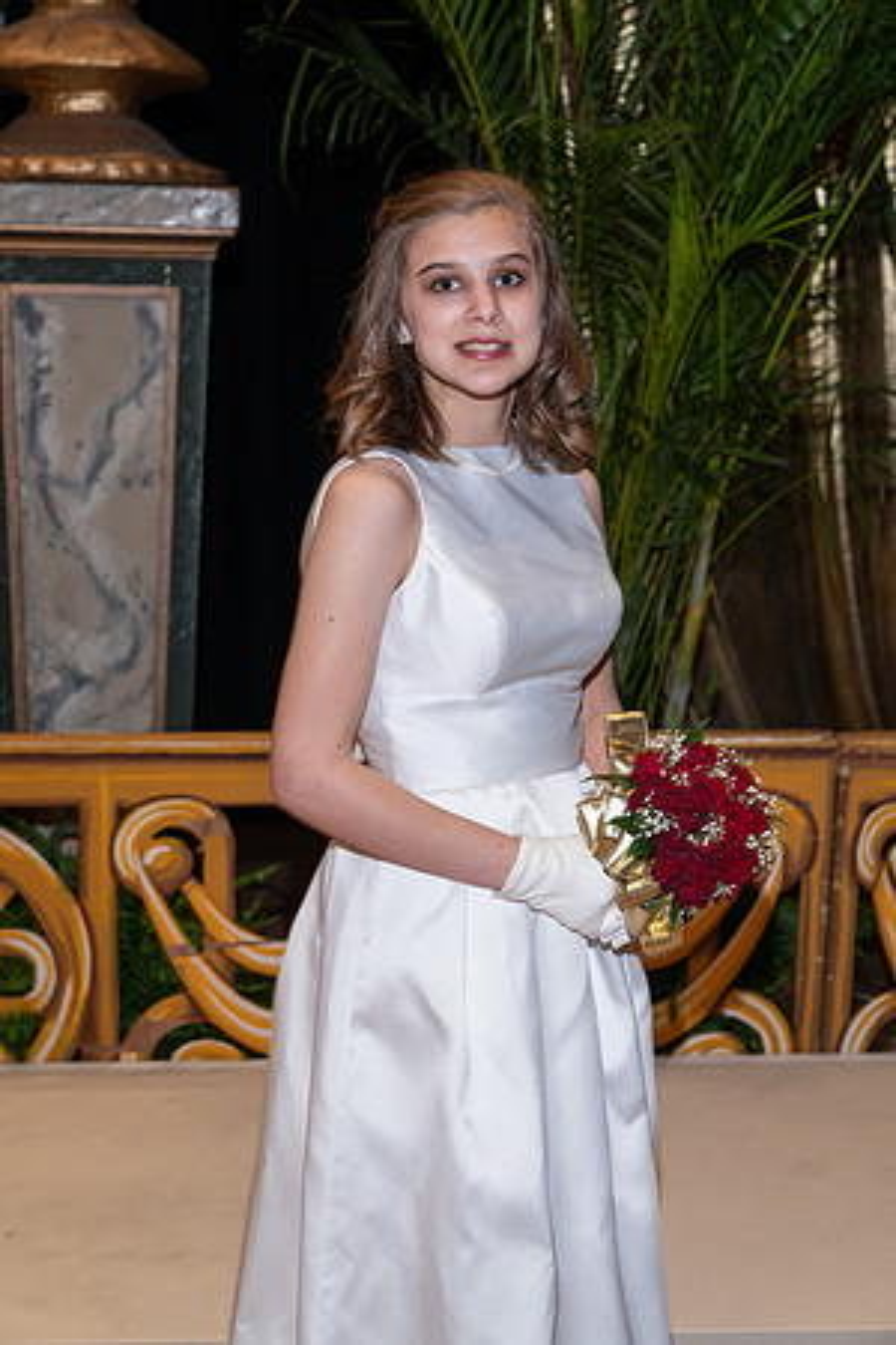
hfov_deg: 19.5
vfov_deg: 28.8
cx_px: 448
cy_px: 672
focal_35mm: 70
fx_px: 2613
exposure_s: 1/50
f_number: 5.6
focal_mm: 70
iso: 400
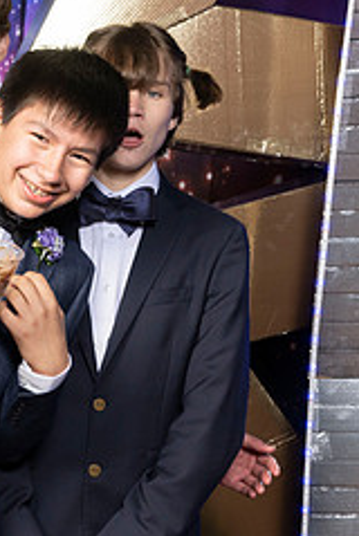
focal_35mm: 112
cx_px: -232
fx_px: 1670
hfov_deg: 11.6
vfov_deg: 18.2
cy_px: 339
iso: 320
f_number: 9
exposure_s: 1/160
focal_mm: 41
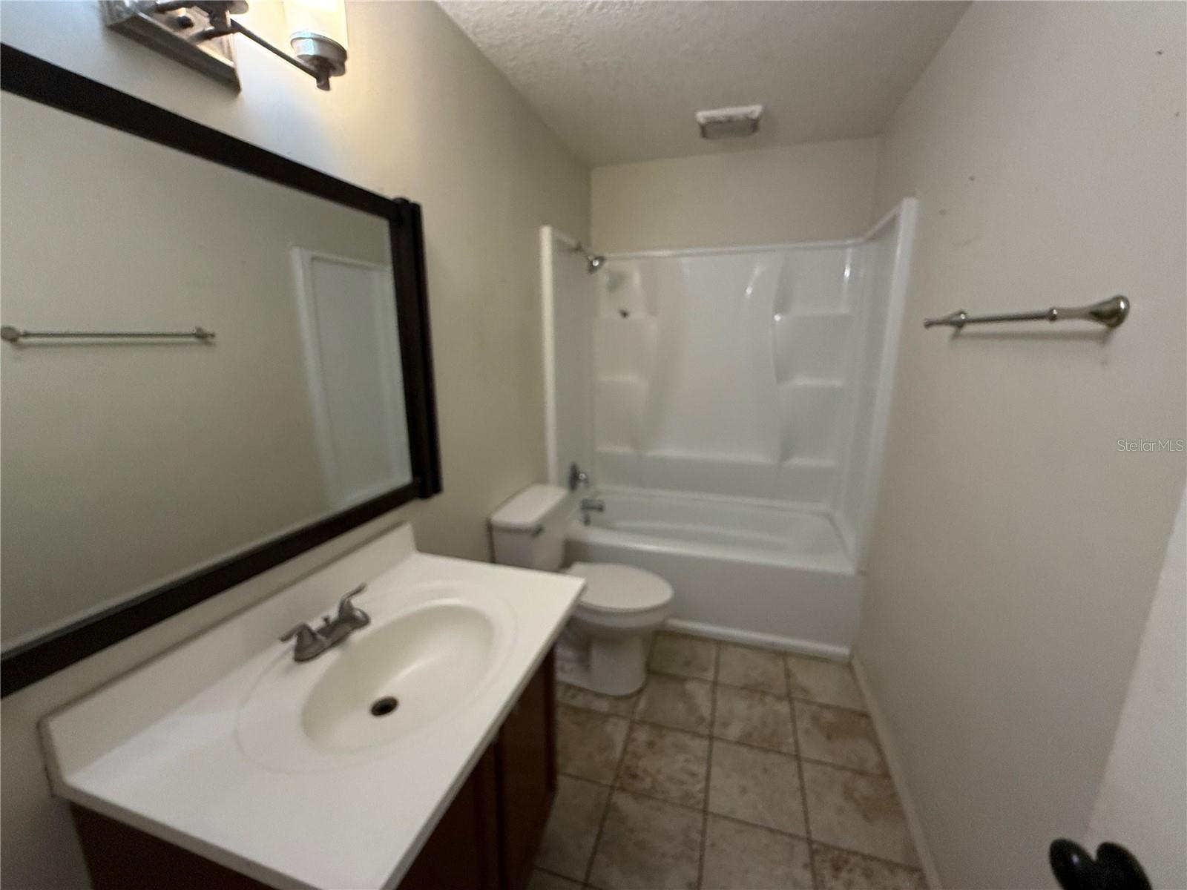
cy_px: 445
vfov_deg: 85.7
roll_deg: +1.4
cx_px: 594
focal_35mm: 14
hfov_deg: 102.1
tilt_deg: -11.8
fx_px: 480
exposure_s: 1/120
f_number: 2.2
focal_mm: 2.22
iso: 250
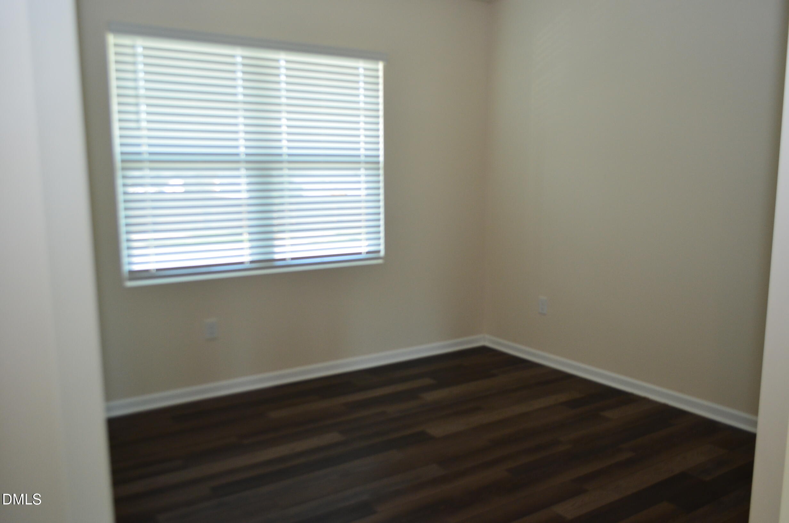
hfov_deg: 62.0
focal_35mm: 30
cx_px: 394
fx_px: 656
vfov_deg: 43.4
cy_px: 262
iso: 720
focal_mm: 20
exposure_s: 1/60
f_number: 4
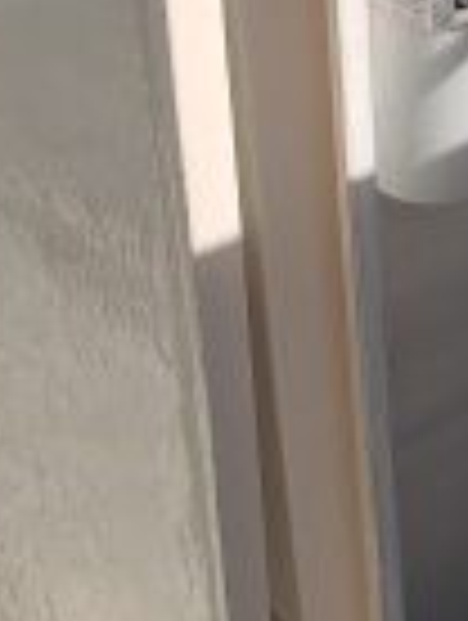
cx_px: 801
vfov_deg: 16.9
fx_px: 2031
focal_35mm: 113
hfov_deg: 12.2
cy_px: -36
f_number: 2.4
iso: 50
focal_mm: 4.3
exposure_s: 1/2406
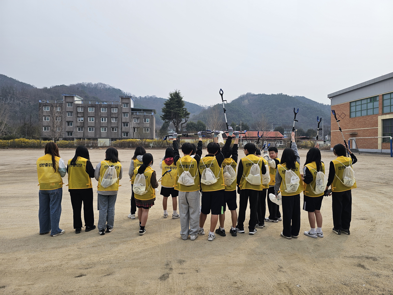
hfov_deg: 73.9
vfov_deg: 58.9
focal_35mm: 23
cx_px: 196
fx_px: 261
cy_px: 148
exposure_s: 1/1186
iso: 10
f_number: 1.7
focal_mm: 6.3
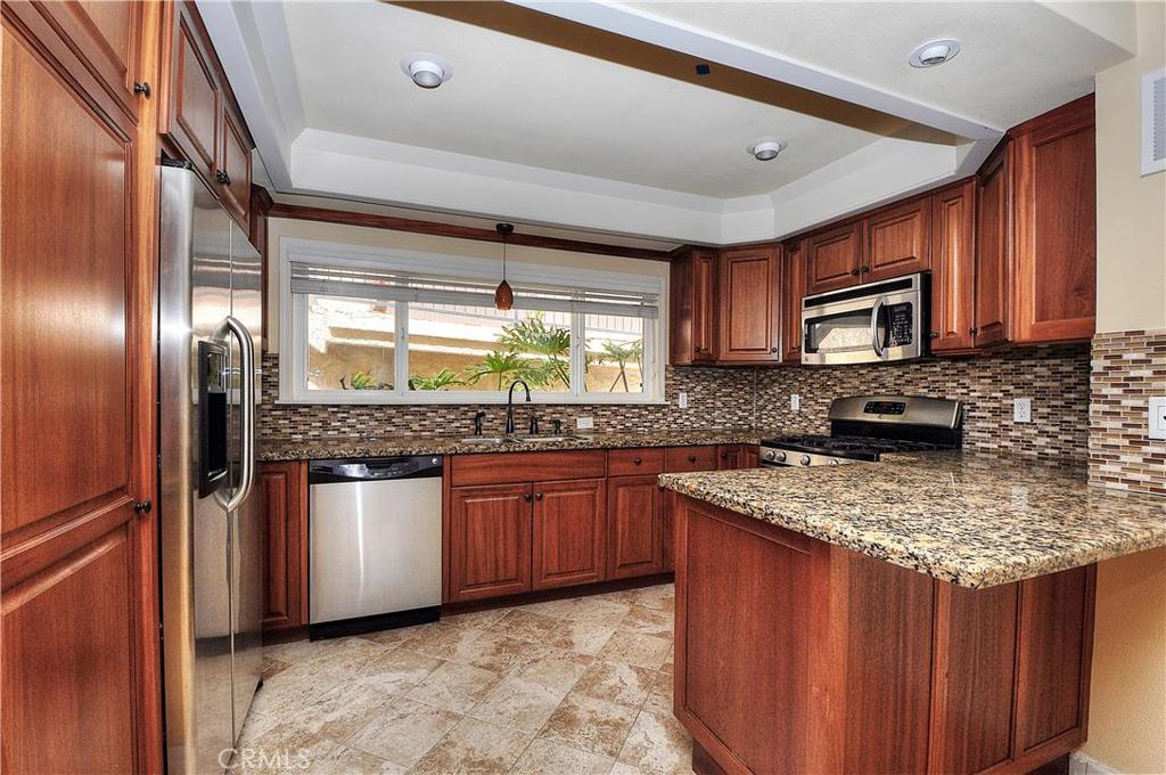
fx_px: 485
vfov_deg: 77.2
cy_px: 388
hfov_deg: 100.5
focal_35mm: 15
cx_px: 583
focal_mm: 10
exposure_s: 1/60
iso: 200
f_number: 11
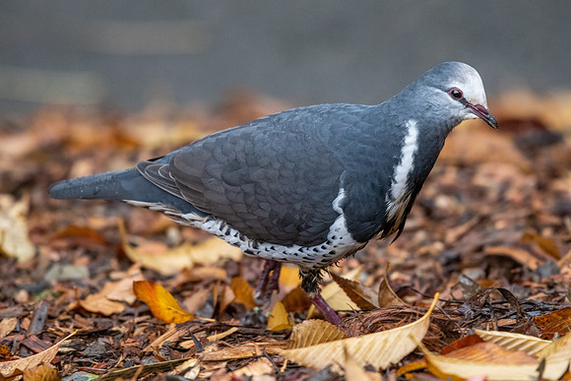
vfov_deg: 3.5
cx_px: 289
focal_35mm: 388
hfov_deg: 5.3
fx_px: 6155
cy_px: 195
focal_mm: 360
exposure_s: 1/320
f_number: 5.6
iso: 3200
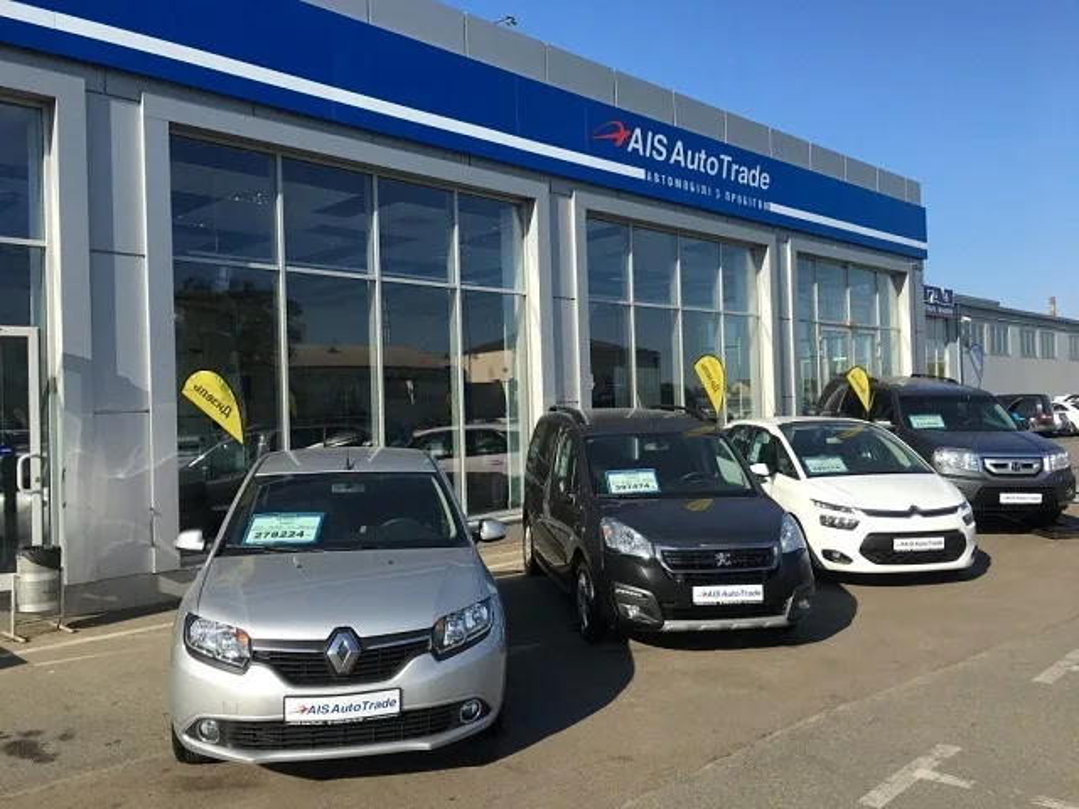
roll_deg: +1.4
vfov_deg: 48.2
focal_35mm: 29
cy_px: 404
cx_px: 540
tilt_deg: +0.7
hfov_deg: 61.7
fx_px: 904
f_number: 2.2
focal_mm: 4.15
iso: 25
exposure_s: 1/1451
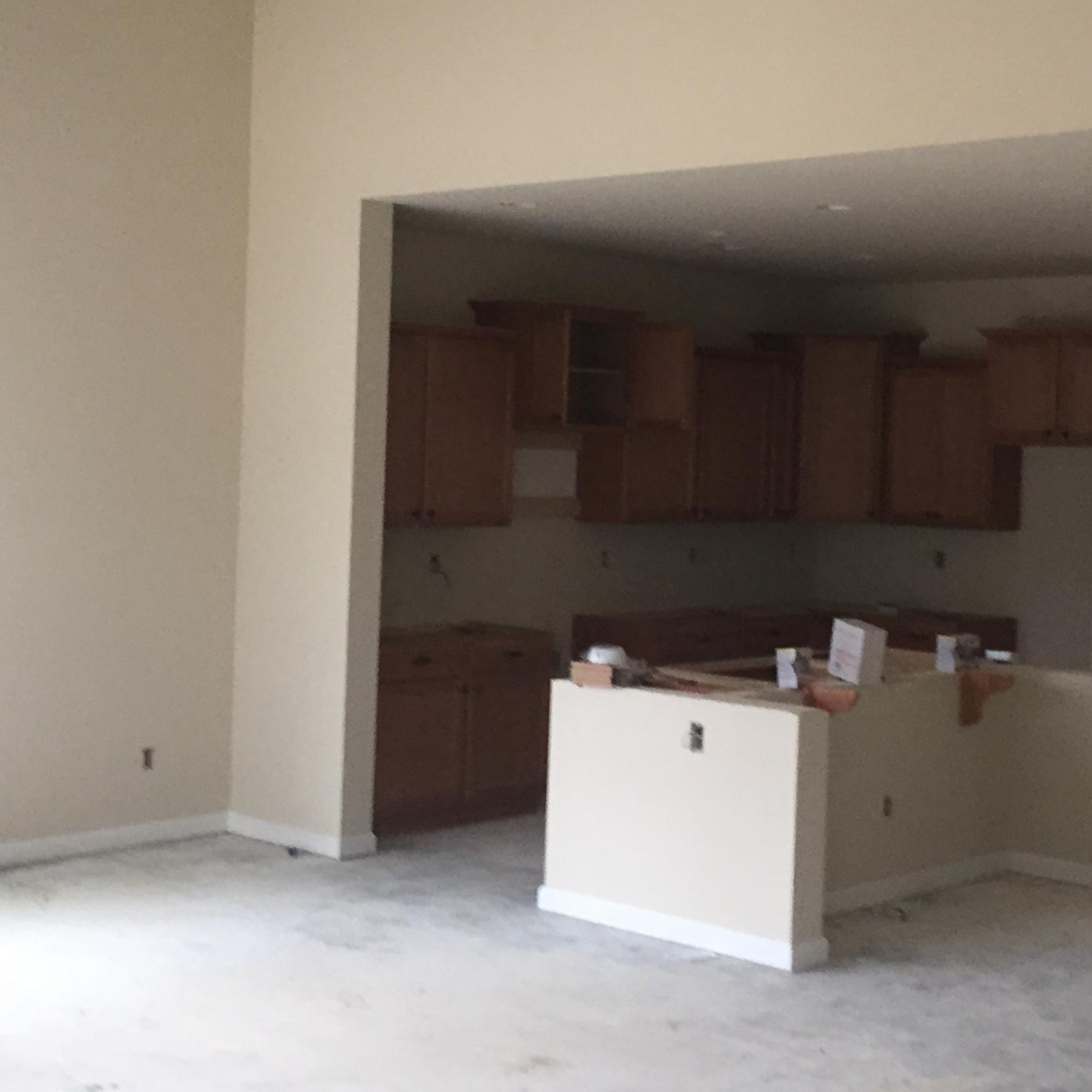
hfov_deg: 31.1
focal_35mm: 55
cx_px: 616
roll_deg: -3.8
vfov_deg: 31.0
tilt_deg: +3.9
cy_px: 434
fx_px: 1963
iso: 125
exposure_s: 1/30
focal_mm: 4.15
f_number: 2.2
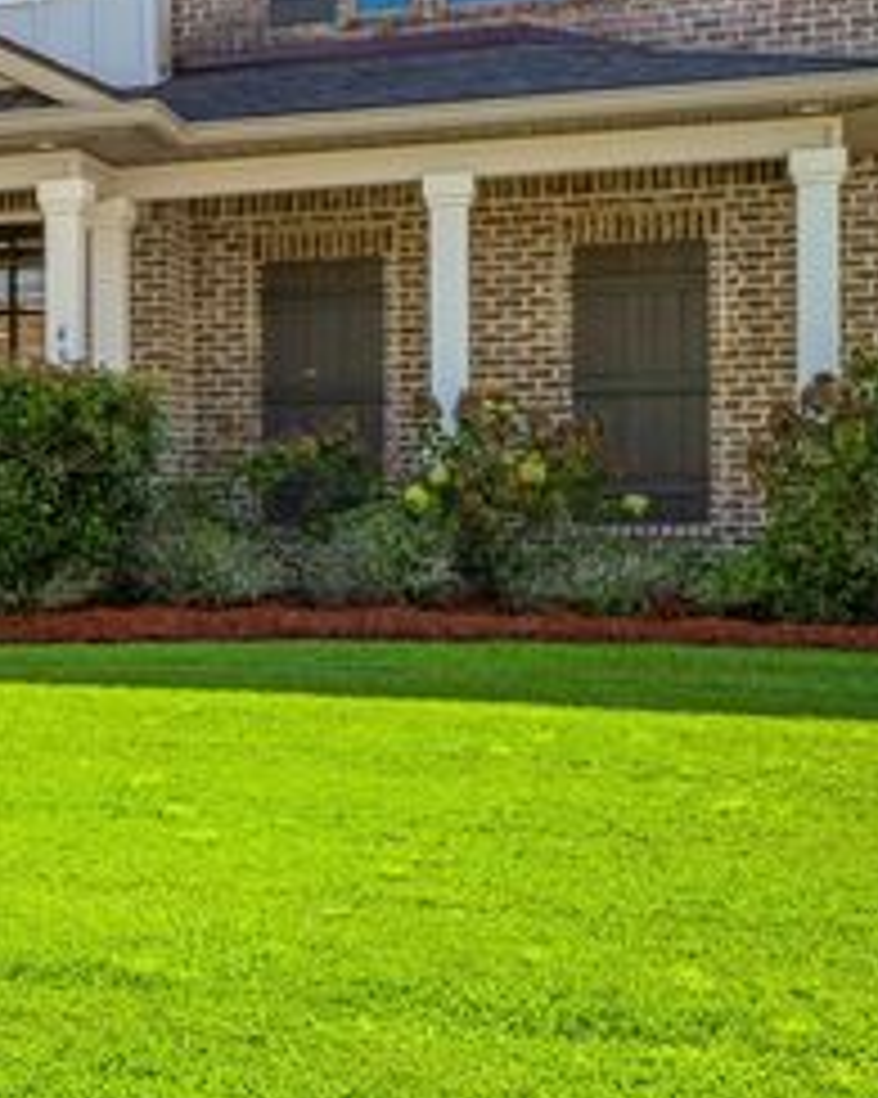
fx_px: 2112
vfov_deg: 29.1
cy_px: 497
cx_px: -333
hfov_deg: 20.9
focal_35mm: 65
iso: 400
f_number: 11
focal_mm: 16.5
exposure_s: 1/250
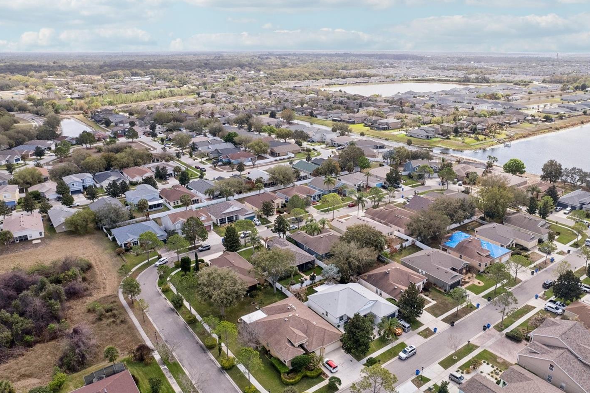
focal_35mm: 25
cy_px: 207
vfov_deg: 51.2
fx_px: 410
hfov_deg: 71.4
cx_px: 320
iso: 110
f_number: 2.8
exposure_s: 1/1600
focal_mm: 8.4
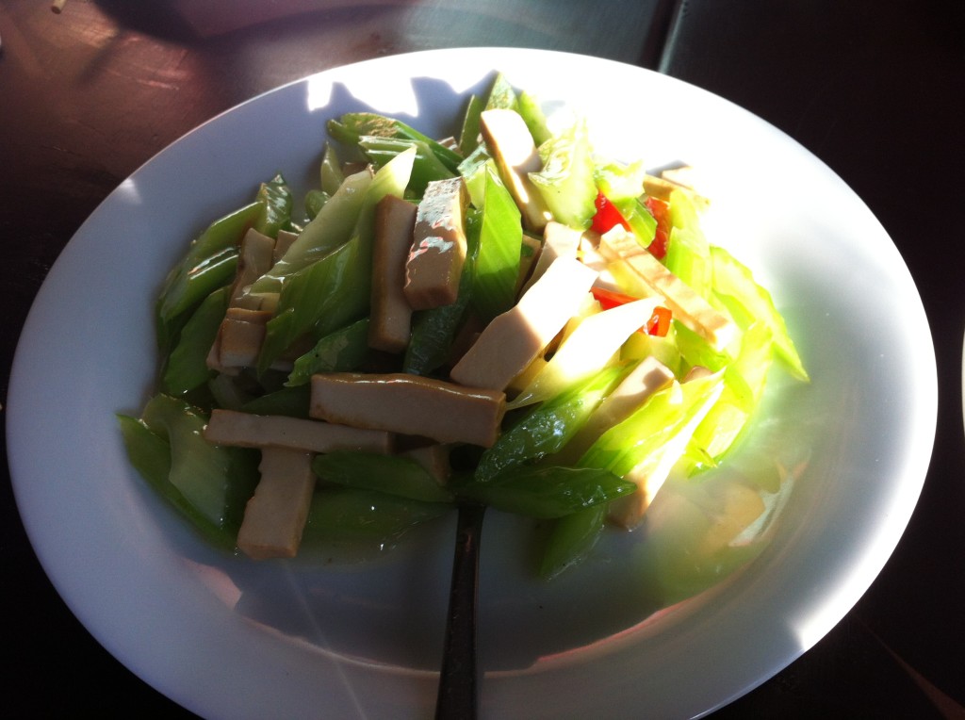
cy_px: 360
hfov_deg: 52.7
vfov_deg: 40.6
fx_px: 974
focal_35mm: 35
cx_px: 482
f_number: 2.8
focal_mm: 3.85
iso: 80
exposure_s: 1/40
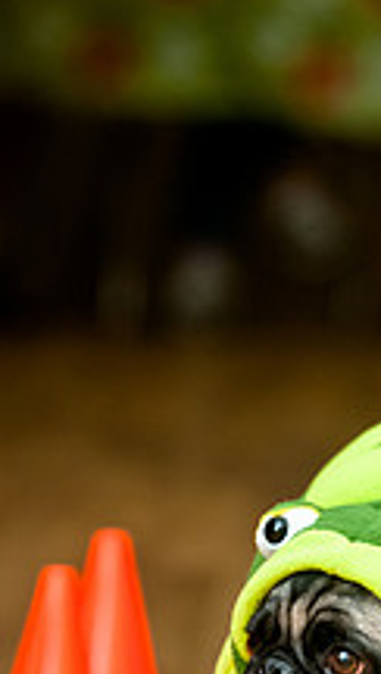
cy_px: 633
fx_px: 8470
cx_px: 464
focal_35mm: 473
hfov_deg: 2.6
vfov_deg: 4.6
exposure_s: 1/200
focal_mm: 145
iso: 200
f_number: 4
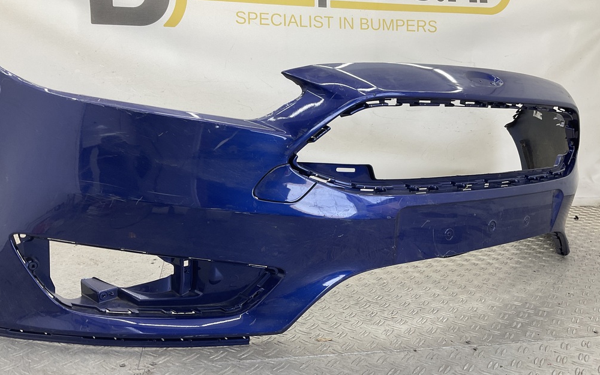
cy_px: 199
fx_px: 507
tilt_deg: -10.9
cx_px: 301
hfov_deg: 61.2
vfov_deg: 40.6
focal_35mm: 31
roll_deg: -1.4
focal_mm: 3
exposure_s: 1/120
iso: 32
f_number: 1.8
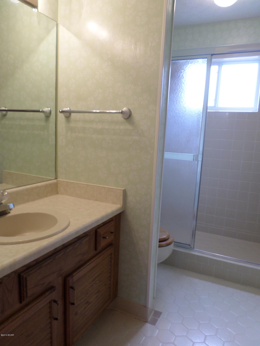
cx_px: 130
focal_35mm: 25
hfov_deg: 54.9
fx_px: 250
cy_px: 173
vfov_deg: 69.4
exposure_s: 1/30
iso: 100
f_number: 2.5
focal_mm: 4.5
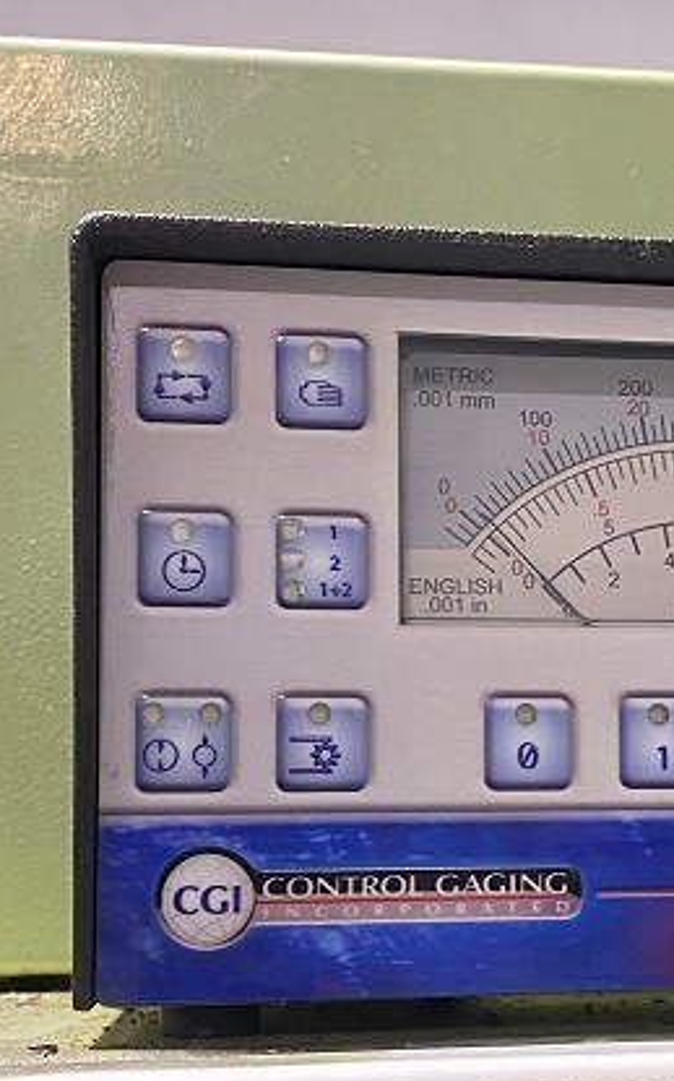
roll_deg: +1.8
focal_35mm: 67
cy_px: 701
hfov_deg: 19.0
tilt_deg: +5.9
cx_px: 627
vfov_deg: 30.5
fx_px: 1971
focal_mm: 4.25
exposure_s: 1/60
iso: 250
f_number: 1.8
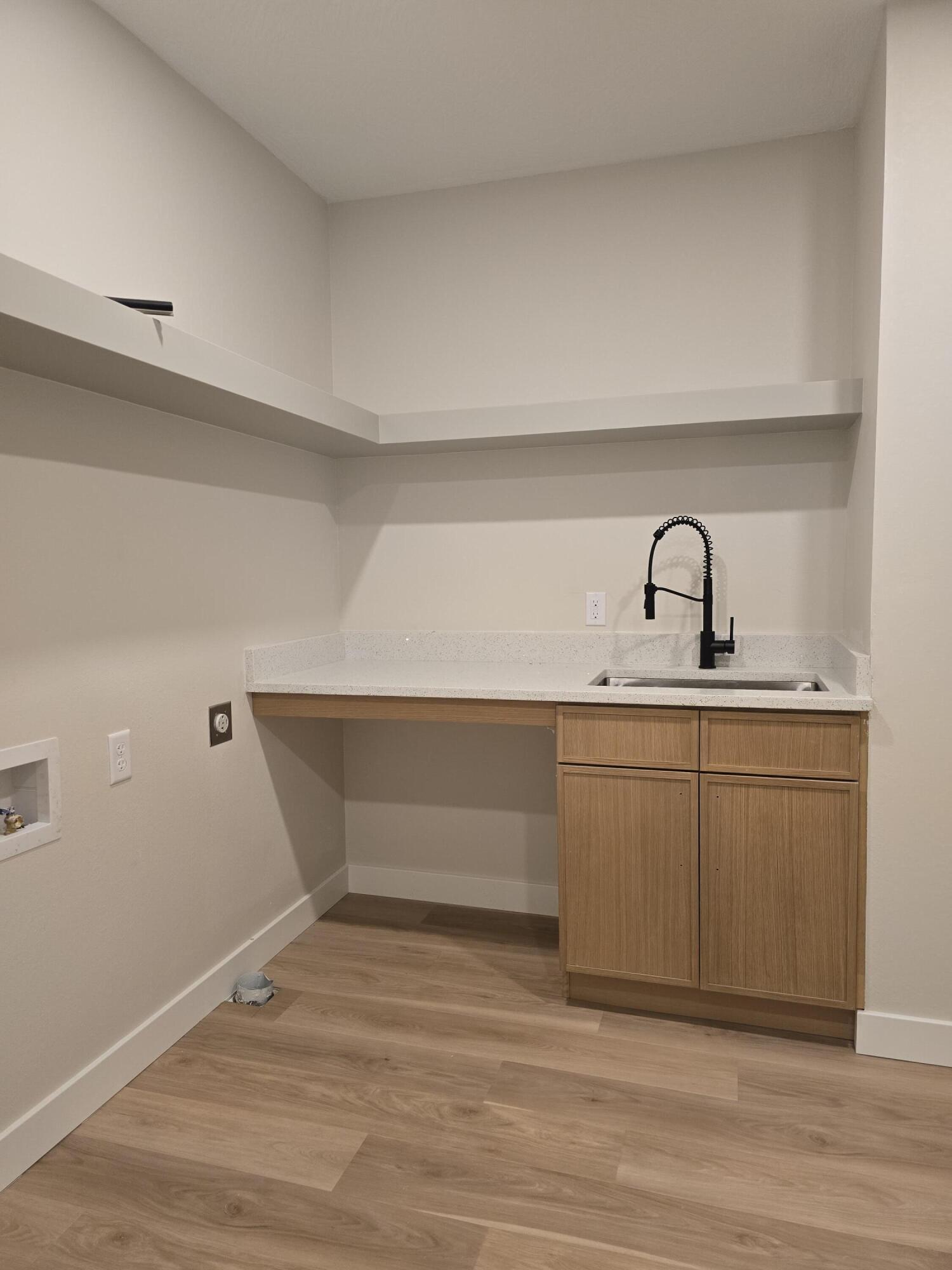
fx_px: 843
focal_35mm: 23
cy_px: 635
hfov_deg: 58.9
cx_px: 476
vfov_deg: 73.9
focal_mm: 6.3
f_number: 1.7
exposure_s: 1/120
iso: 400
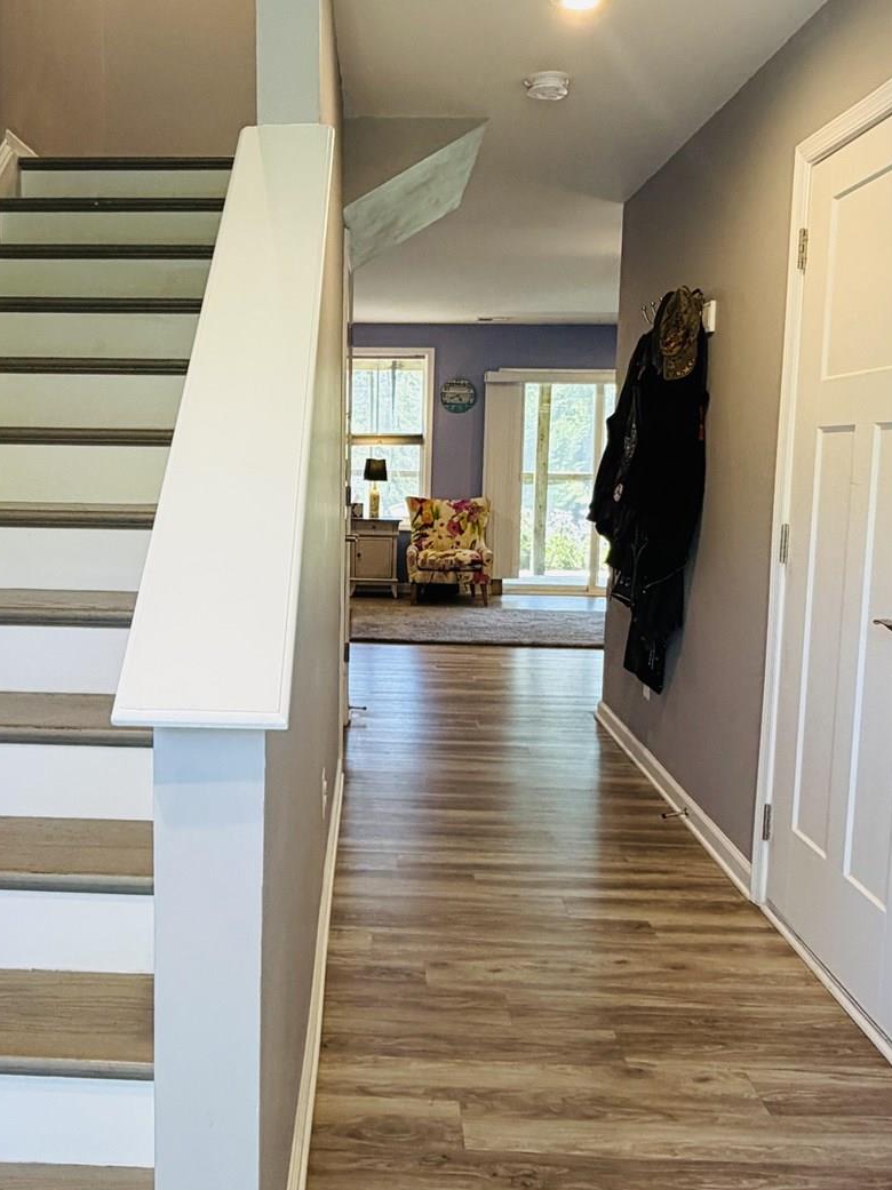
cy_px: 567
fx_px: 1066
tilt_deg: -5.9
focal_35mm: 31
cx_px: 319
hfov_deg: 44.9
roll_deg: -0.9
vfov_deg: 58.3
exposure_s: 1/120
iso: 320
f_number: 2.2
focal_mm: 2.22
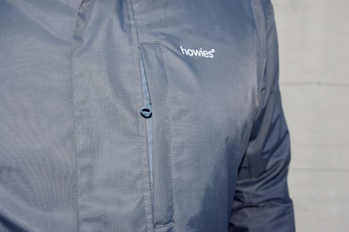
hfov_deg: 55.9
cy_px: 116
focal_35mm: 34
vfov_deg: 38.8
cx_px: 174
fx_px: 329
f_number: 7.1
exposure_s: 1/20
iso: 400
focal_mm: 23.13
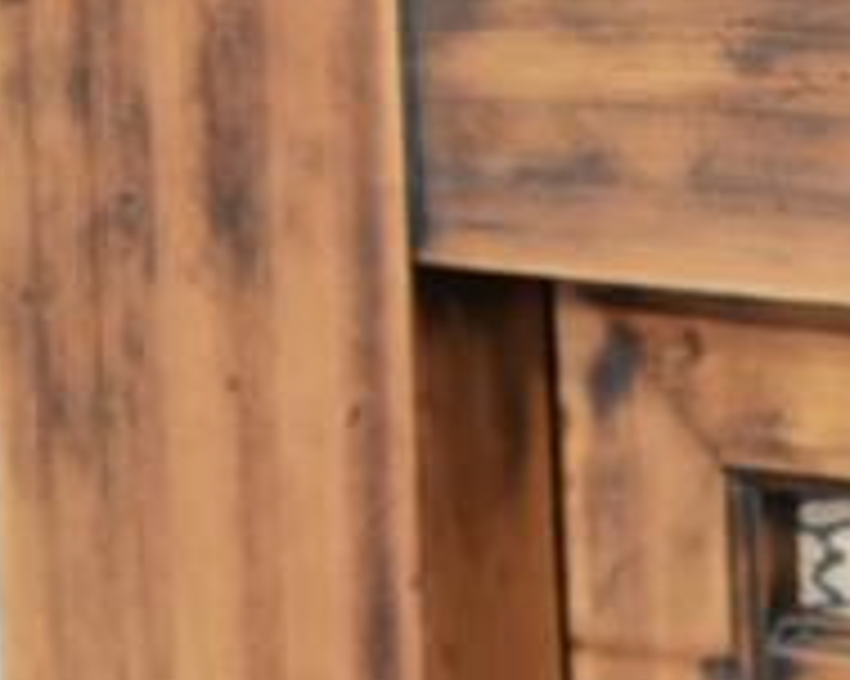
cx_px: 2150
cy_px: 651
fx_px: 10032
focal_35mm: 399
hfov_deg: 4.7
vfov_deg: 3.9
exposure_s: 1/80
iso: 2000
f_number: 4
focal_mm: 74
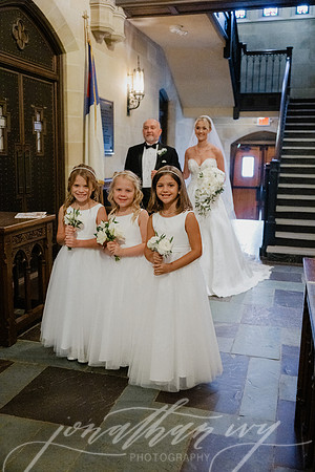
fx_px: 459
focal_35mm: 35
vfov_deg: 54.4
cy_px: 236
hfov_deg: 37.9
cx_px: 158
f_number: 2.8
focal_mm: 35
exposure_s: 1/160
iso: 10000
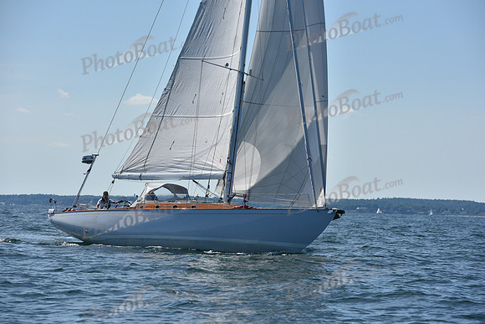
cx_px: 242
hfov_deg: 12.1
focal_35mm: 170
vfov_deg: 8.1
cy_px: 162
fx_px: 2291
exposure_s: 1/1250
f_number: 9
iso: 250
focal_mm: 170
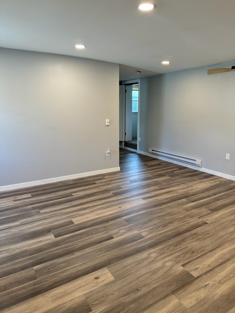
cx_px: 118
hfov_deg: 56.8
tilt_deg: -11.1
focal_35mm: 24
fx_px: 217
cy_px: 156
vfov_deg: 71.6
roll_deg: +0.8
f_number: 1.78
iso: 160
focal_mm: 6.76
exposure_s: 1/120
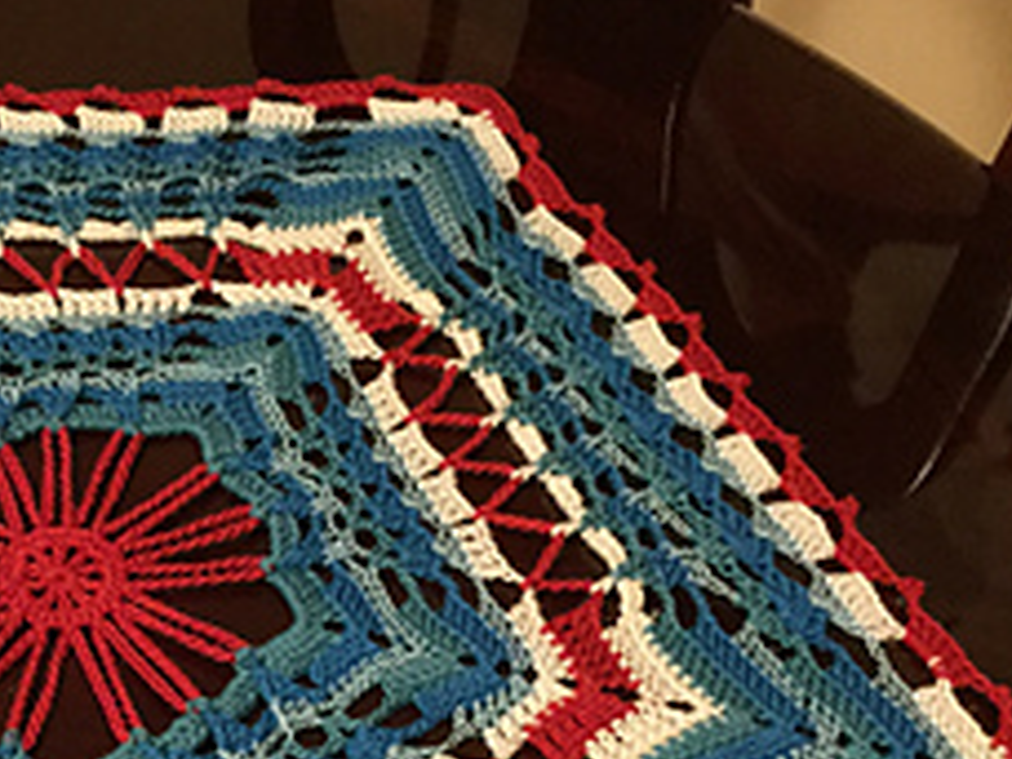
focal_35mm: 68
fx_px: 1988
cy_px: 788
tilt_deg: -54.7
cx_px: 22
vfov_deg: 20.8
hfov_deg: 27.1
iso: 200
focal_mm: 3.3
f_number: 2.4
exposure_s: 1/15
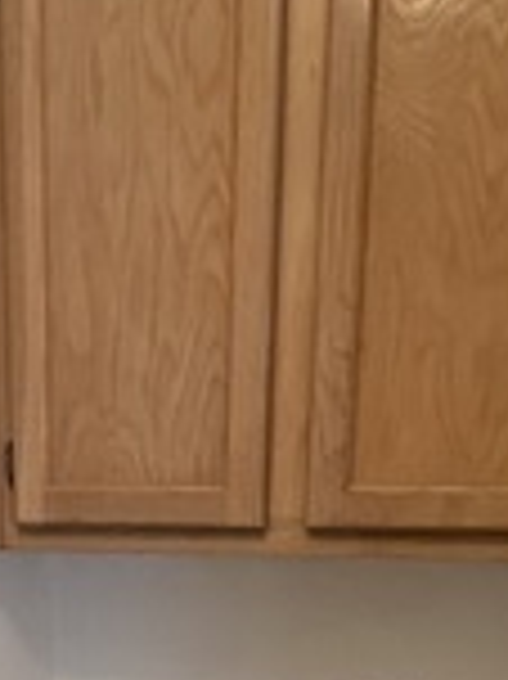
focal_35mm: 55
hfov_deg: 25.8
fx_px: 1078
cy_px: 815
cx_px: 72
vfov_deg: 29.9
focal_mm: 1.57
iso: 200
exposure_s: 1/60
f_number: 1.8
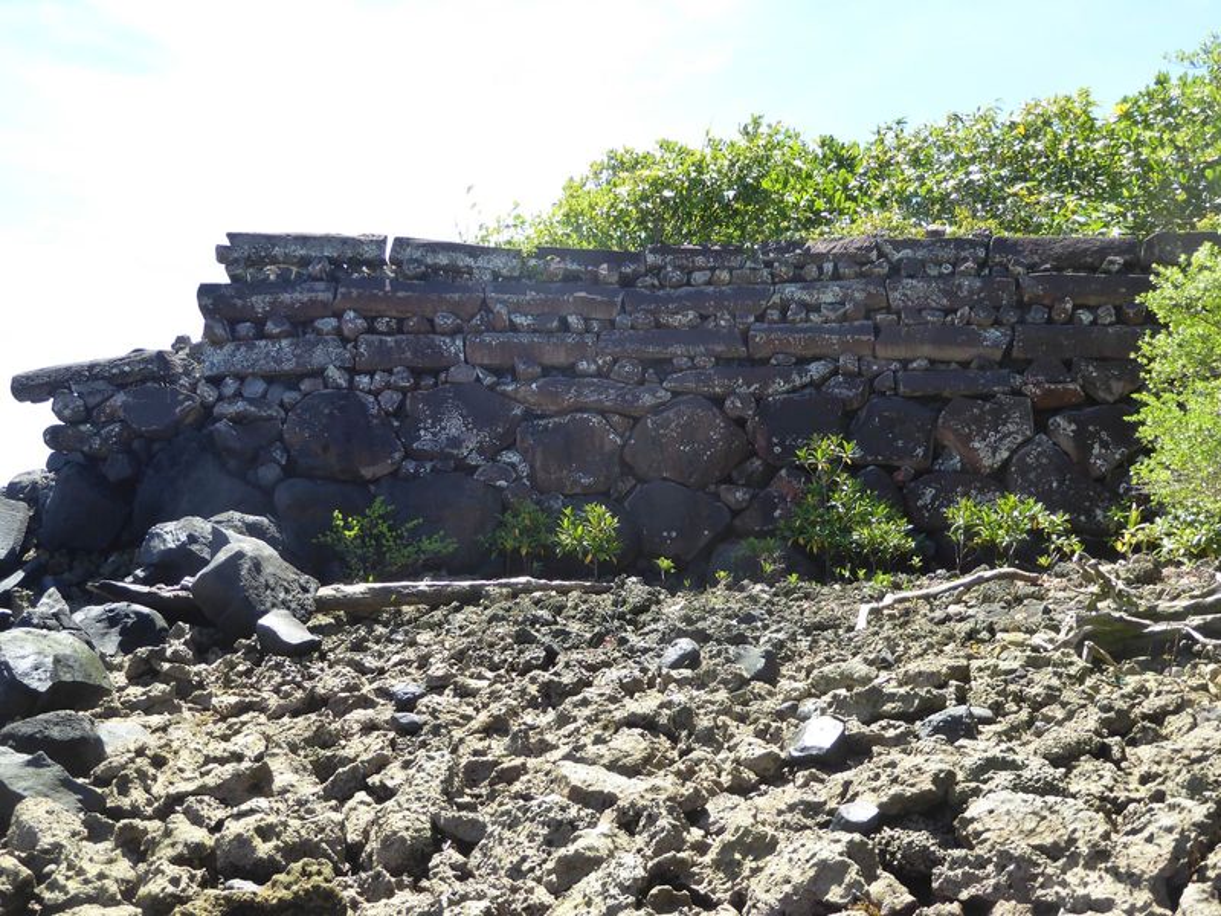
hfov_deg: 41.2
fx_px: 1623
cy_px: 458
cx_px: 610
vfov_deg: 31.5
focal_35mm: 46
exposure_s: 1/250
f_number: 3.9
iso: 125
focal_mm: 7.8
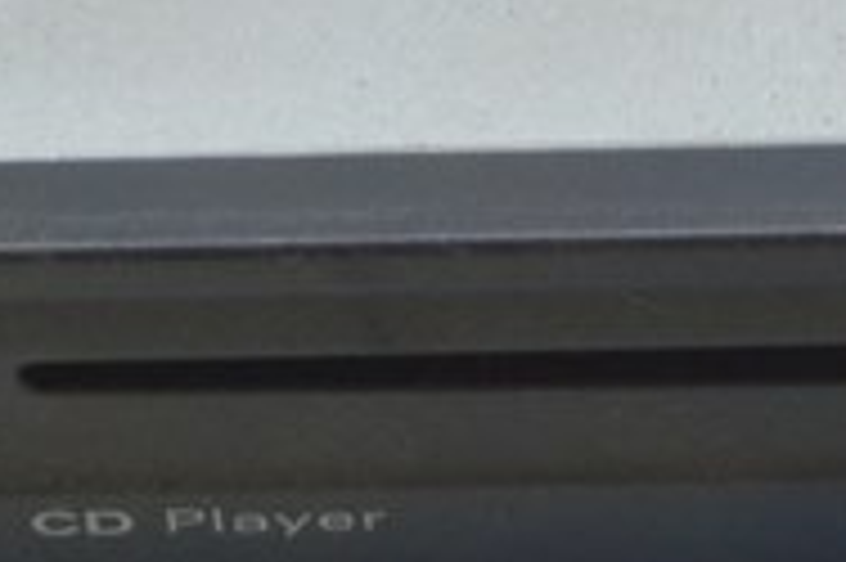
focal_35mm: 286
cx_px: 765
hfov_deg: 7.2
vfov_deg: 4.7
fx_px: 6708
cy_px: -528
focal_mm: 35
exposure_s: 1/20
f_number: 5.6
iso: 400
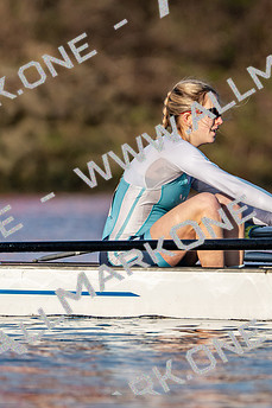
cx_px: 221
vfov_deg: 2.0
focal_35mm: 1012
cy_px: 192
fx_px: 11480
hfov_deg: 1.4
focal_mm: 600
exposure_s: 1/2000
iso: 320
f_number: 6.3
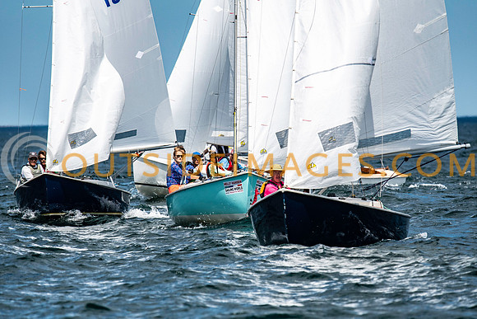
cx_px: 238
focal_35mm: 450
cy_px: 160
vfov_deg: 3.1
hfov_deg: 4.6
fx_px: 5964
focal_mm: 300
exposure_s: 1/6400
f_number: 5
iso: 500
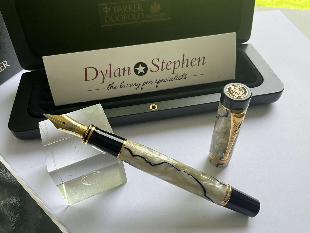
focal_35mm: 29
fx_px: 260
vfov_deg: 48.2
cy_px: 116
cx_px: 155
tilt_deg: -47.8
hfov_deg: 61.7
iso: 20
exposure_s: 1/122
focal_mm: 3
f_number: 1.8
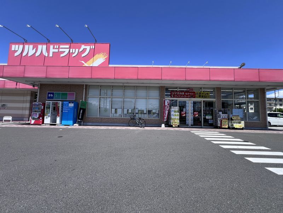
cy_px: 106
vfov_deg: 89.9
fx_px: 106
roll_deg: -1.2
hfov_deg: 106.2
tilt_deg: +3.8
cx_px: 142
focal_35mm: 13
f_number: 1.8
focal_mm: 1.57
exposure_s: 1/1292
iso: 32
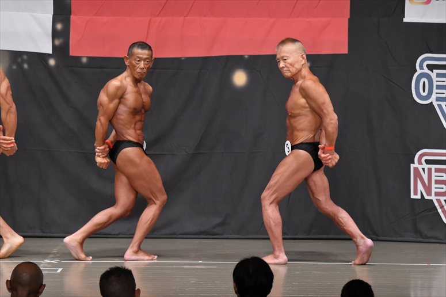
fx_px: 2786
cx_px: 223
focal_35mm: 225
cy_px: 148
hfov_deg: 9.2
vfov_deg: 6.1
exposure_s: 1/400
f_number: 5.6
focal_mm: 150
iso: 5000
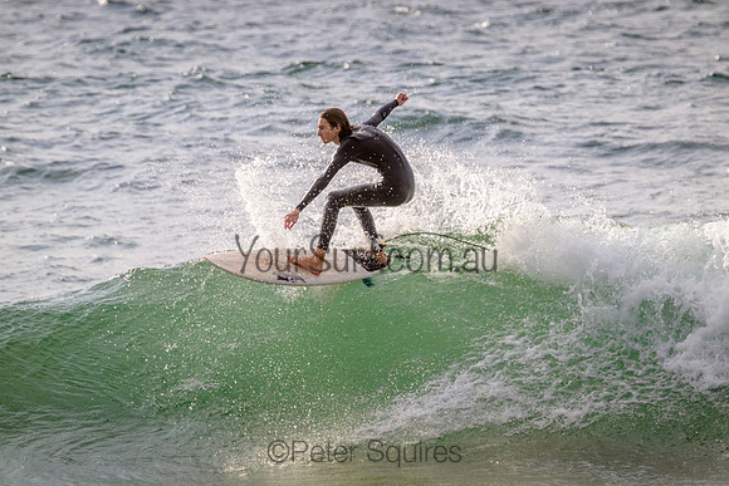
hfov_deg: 2.5
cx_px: 378
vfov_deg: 1.7
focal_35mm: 830
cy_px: 234
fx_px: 16809
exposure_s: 1/2000
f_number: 11
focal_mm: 800
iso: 720
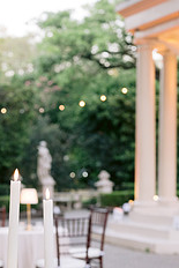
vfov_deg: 20.7
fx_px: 722
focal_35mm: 97
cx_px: 39
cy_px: 232
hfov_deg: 14.1
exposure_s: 1/100
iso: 800
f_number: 4.5
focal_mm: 50
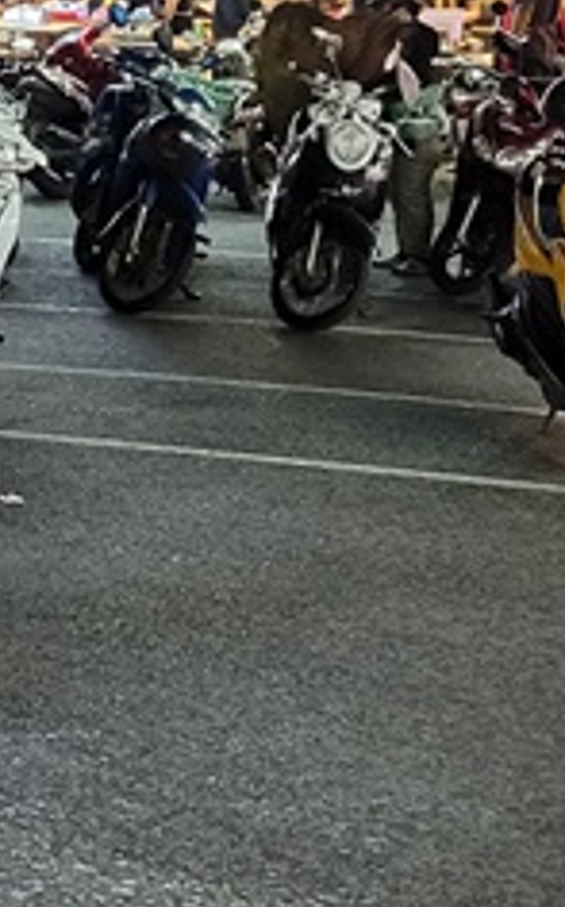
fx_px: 2890
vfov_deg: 17.0
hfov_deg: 10.0
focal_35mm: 117
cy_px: -200
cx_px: -711
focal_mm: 5.4
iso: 500
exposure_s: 1/50
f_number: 1.8
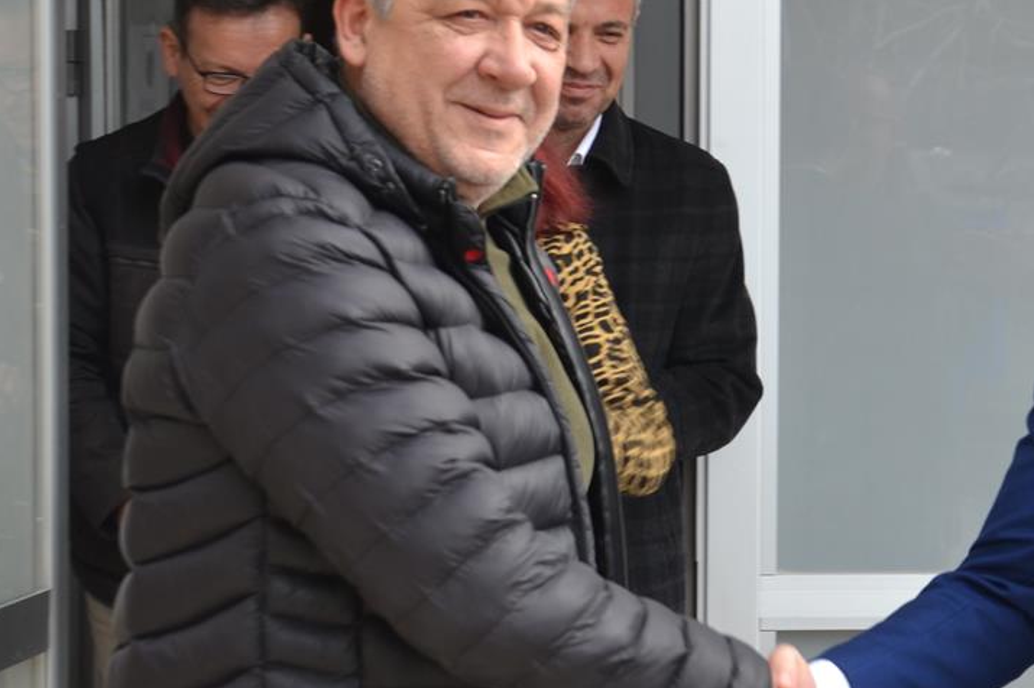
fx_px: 3904
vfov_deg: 10.1
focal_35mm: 136
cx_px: 817
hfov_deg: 15.0
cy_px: 361
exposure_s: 1/125
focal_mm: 40
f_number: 5.6
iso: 200
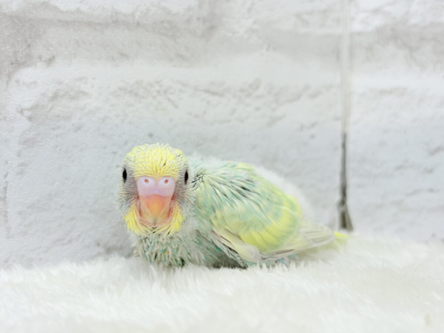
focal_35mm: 52
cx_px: 222
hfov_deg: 36.8
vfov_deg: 28.0
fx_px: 667
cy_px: 166
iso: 25
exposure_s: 1/50
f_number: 1.6
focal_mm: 5.96
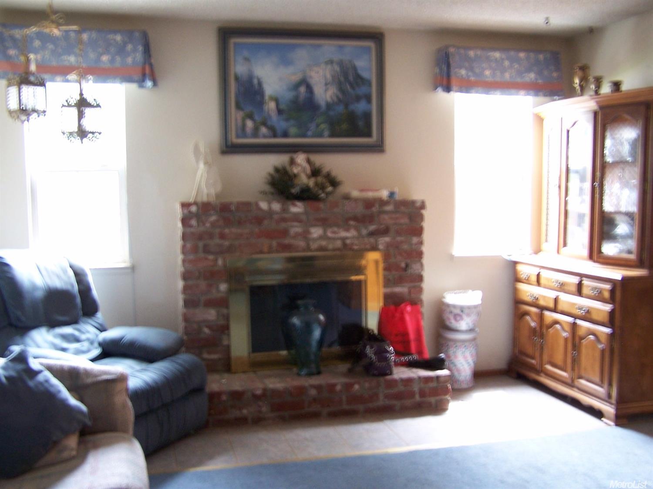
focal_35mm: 38
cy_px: 244
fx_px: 717
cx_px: 326
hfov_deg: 49.0
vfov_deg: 37.7
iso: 140
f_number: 2.8
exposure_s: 1/8
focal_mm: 6.3
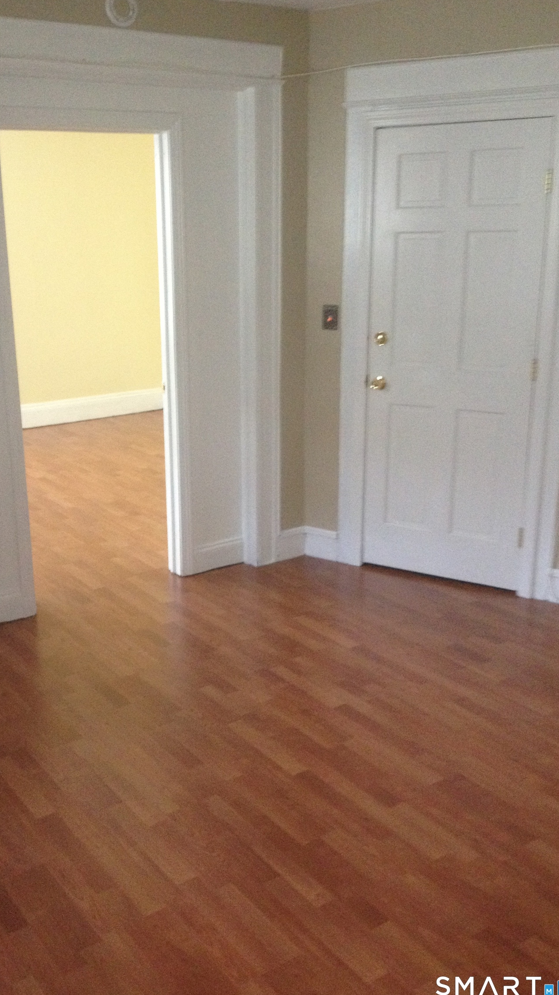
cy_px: 497
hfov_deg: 30.3
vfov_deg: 51.6
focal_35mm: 39
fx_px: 1028
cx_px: 208
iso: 320
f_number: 2.4
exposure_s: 1/20
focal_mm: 4.28
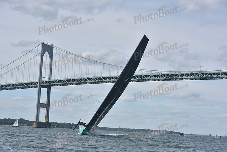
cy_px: 76
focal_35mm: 70
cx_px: 114
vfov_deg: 19.5
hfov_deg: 28.8
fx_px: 441
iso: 320
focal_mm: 70
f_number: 8
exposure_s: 1/800
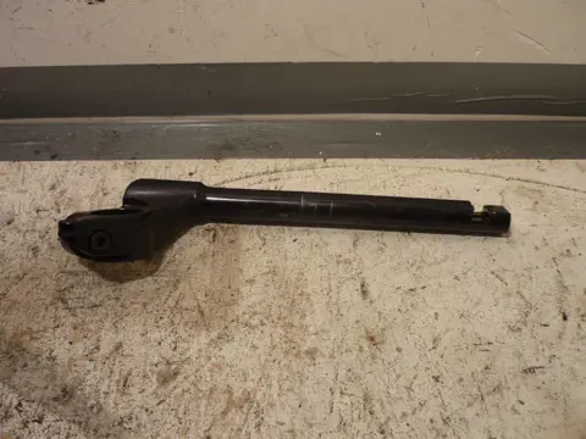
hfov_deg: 55.4
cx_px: 293
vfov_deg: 42.9
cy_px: 220
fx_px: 559
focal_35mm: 33
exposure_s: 1/50
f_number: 2.8
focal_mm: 5.5
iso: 80
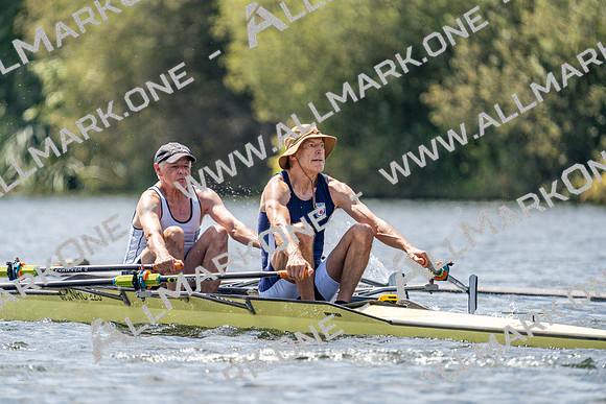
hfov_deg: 4.2
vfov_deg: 2.8
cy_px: 202
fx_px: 8300
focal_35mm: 493
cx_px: 303
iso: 500
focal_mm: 493
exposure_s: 1/2000
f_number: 6.3
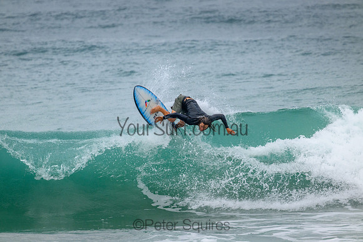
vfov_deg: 1.7
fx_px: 8068
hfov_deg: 2.6
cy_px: 121
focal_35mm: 800
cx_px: 182
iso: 1000
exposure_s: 1/2000
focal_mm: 800
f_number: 11
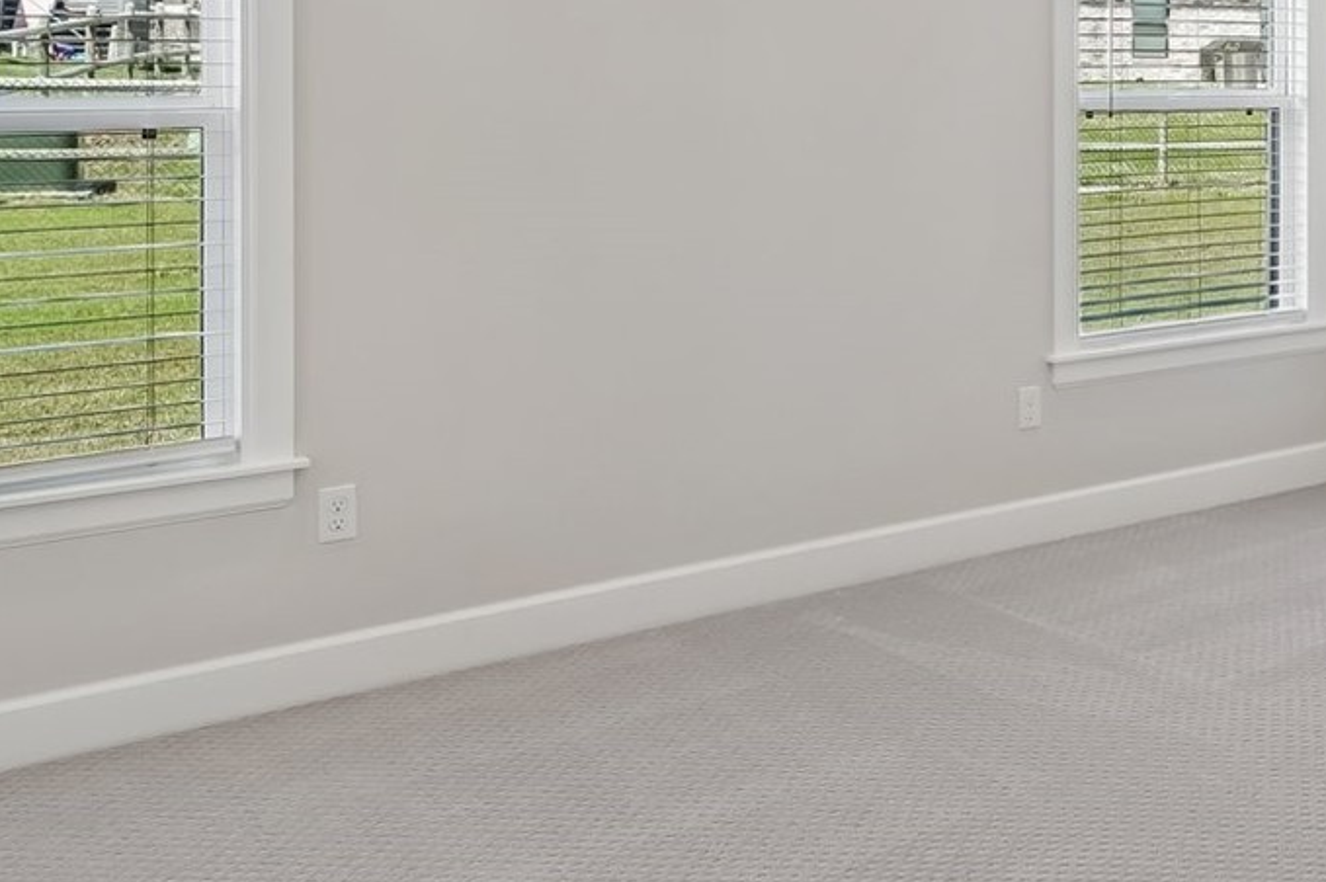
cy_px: 118
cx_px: 1469
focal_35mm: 48
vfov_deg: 27.2
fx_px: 1767
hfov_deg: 35.1
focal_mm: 16
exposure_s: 1/40
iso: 200
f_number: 6.3
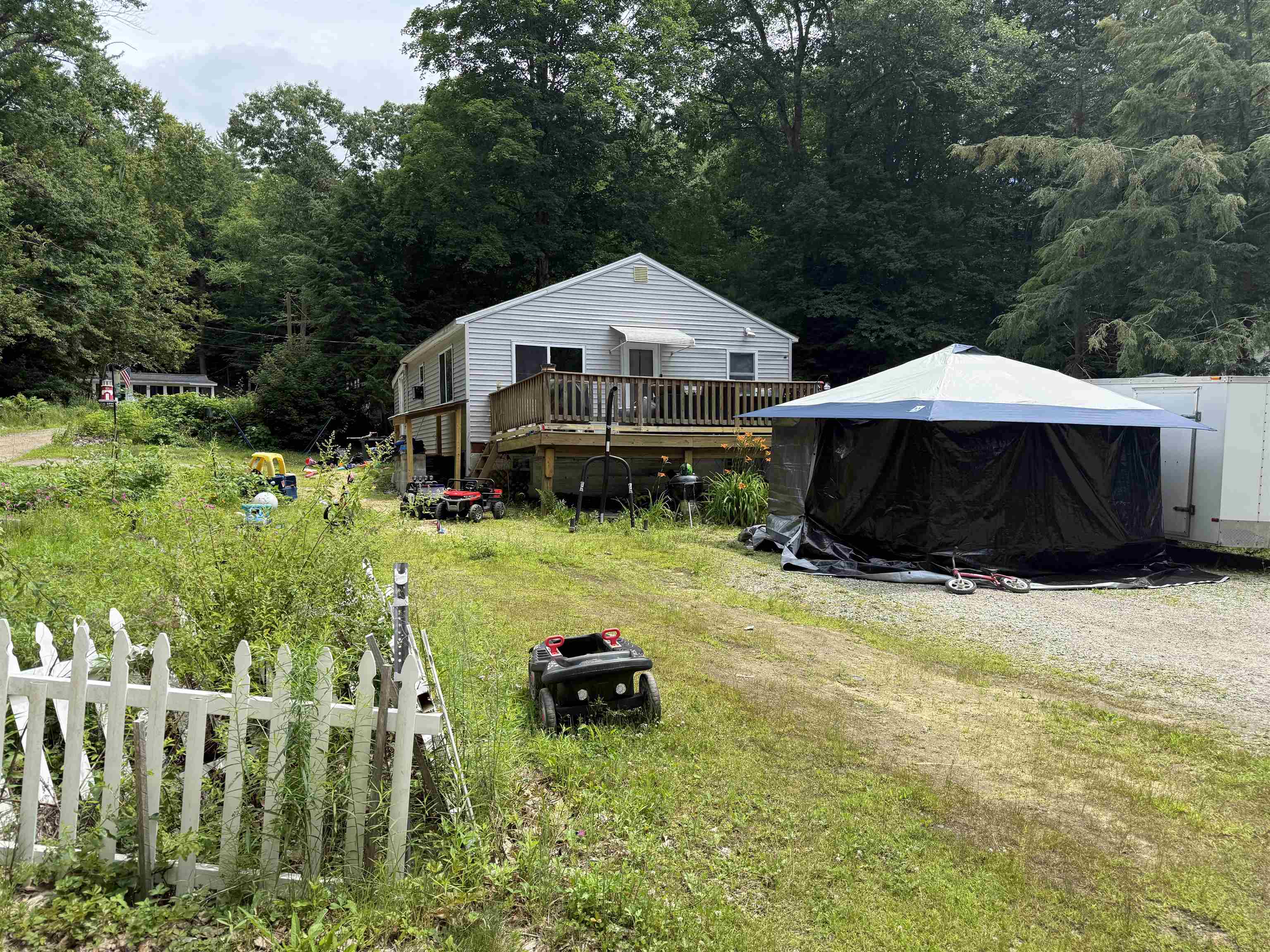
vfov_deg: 56.8
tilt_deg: +1.6
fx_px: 881
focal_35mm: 24
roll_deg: +1.0
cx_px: 635
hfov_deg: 71.6
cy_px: 476
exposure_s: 1/2000
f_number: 1.78
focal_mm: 6.76
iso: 80
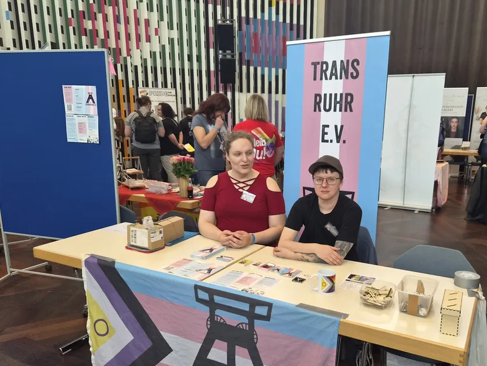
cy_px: 222
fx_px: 422
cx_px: 281
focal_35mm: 30
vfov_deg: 46.5
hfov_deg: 59.7
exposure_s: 1/100
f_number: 1.8
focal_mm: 5.4
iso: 160
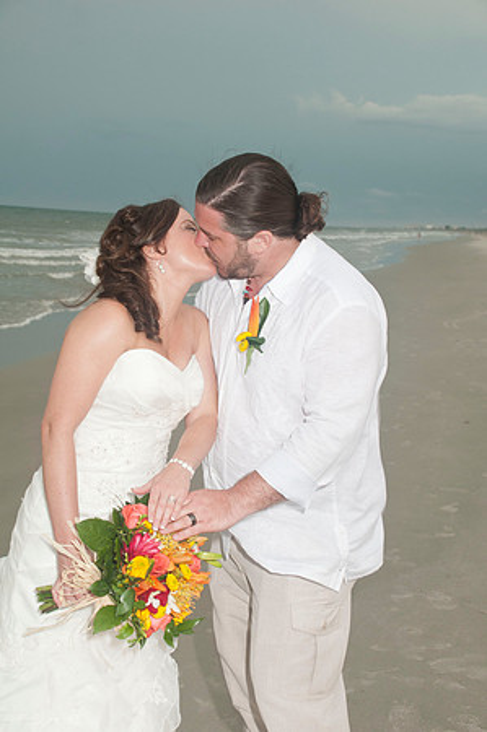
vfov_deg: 37.9
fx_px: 1068
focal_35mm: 52
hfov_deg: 25.7
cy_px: 366
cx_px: 244
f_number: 5.6
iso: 400
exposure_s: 1/80
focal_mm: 35
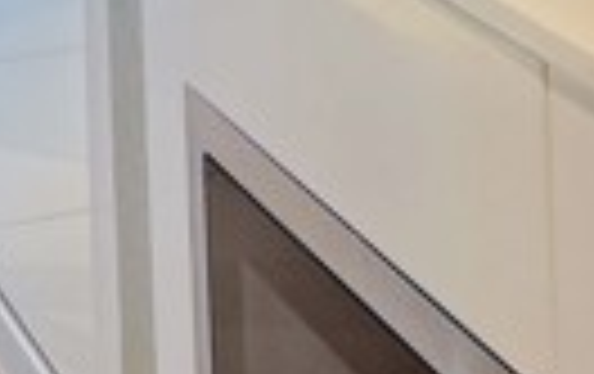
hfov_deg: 16.4
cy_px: -581
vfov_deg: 9.2
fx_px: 2027
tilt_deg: -5.0
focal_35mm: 125
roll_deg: +2.6
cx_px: 36
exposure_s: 1/100
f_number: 1.6
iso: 80
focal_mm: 5.1
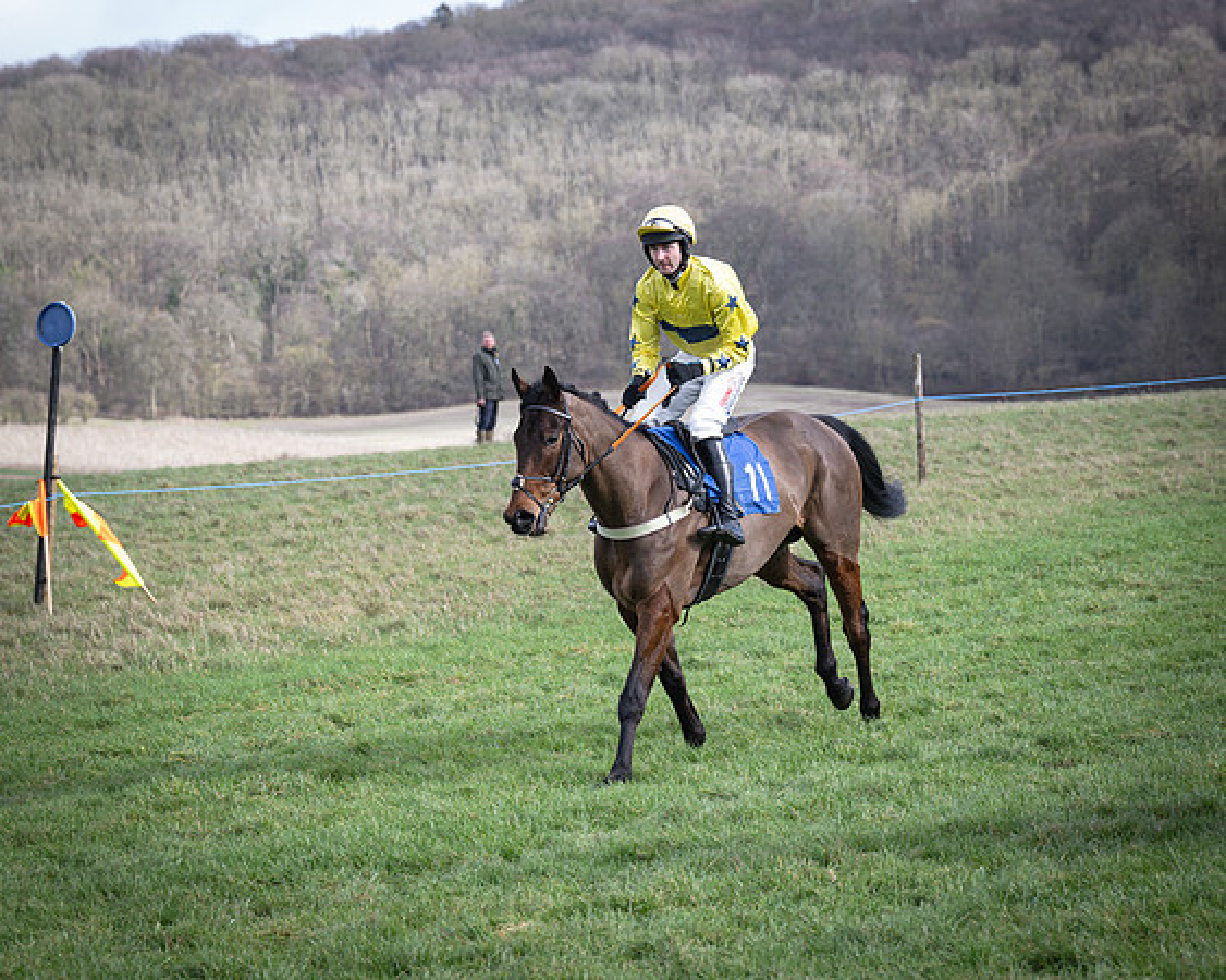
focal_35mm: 140
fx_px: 5092
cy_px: 425
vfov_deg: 11.0
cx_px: 599
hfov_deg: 13.7
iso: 400
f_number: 5
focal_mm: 105
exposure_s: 1/640
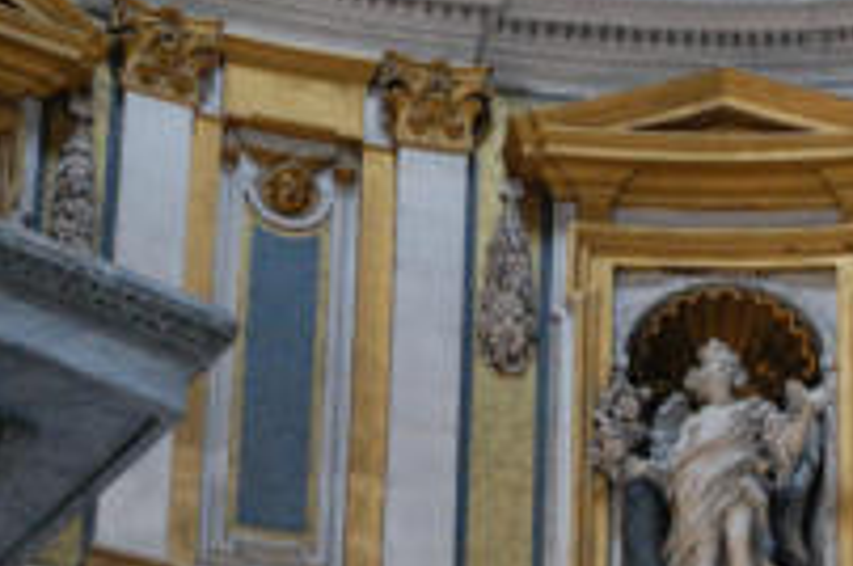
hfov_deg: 6.6
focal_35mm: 312
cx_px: 887
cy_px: 302
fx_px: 7381
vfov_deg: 4.4
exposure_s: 1/13
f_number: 5.6
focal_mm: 70
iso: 1600
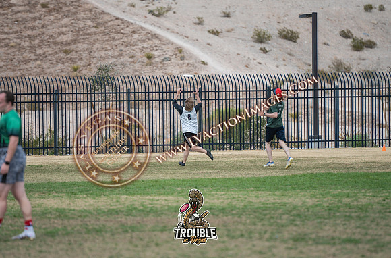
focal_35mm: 276
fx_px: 2988
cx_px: 189
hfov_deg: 7.5
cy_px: 149
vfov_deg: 4.9
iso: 160
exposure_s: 1/2500
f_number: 3.2
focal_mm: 200
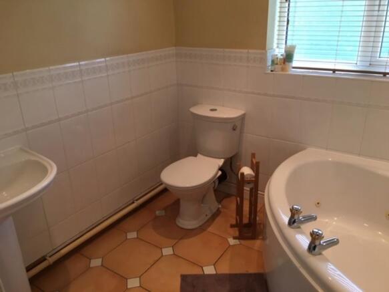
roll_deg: +0.6
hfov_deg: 61.7
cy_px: 146
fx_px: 326
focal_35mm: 29
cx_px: 194
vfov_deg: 48.2
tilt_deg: -21.2
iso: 64
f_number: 2.2
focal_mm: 4.15
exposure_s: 1/33
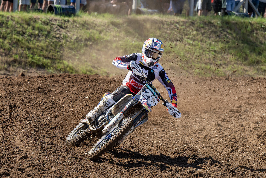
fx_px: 1219
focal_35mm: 165
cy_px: 89
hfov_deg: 12.4
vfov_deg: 8.3
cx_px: 133
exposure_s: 1/1250
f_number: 5.6
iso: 200
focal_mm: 165
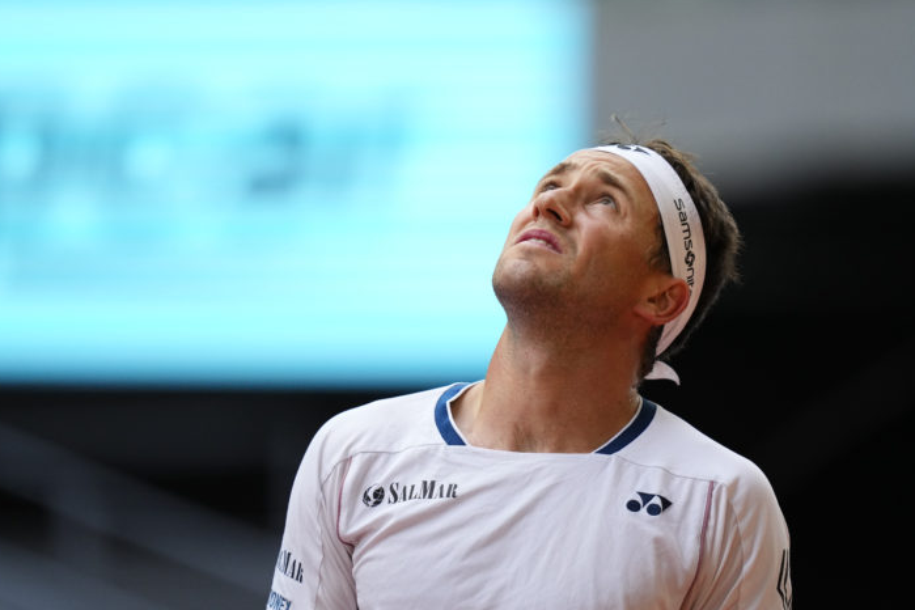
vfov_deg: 3.2
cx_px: 429
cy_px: 298
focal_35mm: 429
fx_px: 10903
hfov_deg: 4.8
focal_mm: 400
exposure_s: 1/3200
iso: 2000
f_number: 2.8
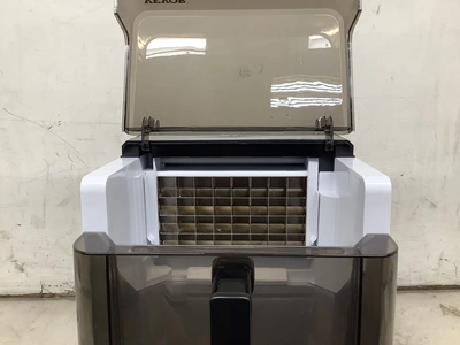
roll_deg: +0.4
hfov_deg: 58.4
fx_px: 412
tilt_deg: -11.6
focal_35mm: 31
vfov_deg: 45.4
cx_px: 230
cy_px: 172
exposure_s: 1/120
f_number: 2.4
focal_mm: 3.3
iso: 80
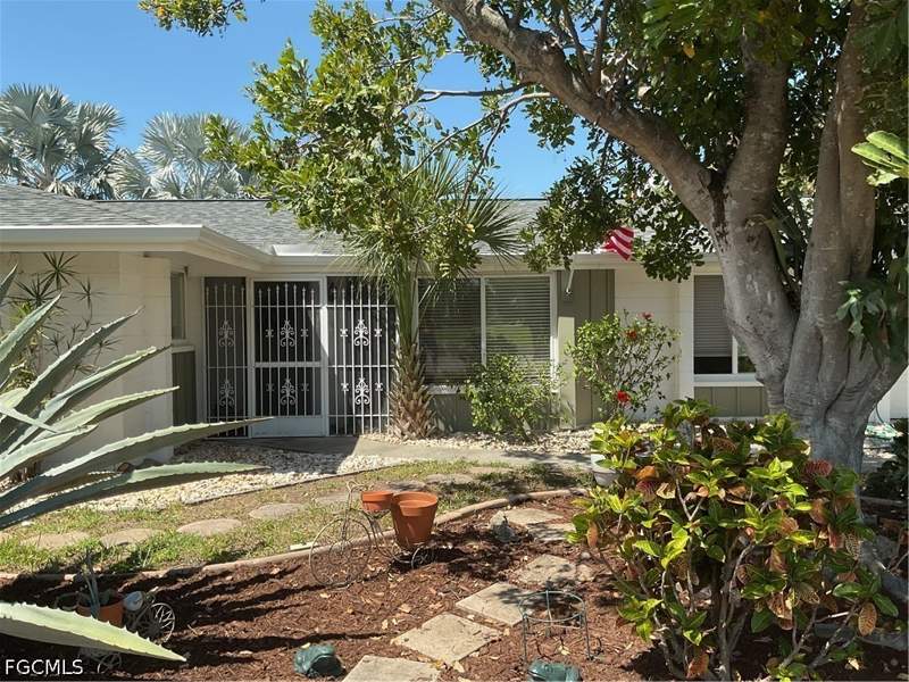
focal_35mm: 29
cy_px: 341
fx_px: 762
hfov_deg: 61.7
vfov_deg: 48.2
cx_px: 454
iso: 16
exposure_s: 1/929
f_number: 1.8
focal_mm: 3
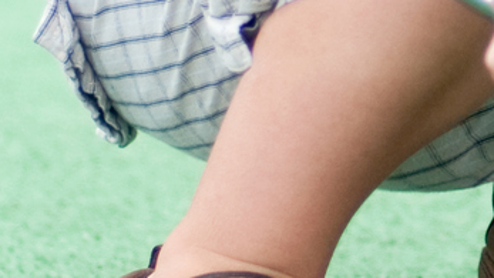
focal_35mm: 481
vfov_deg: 2.5
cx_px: 778
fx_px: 6299
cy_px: -92
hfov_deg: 4.5
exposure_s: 1/2000
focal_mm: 50
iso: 200
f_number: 2
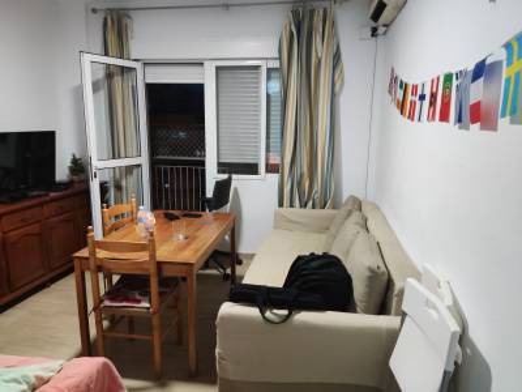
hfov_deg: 69.4
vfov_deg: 54.9
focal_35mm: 25
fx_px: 377
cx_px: 261
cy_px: 196
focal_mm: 4.71
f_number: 1.79
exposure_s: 1/33
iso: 916
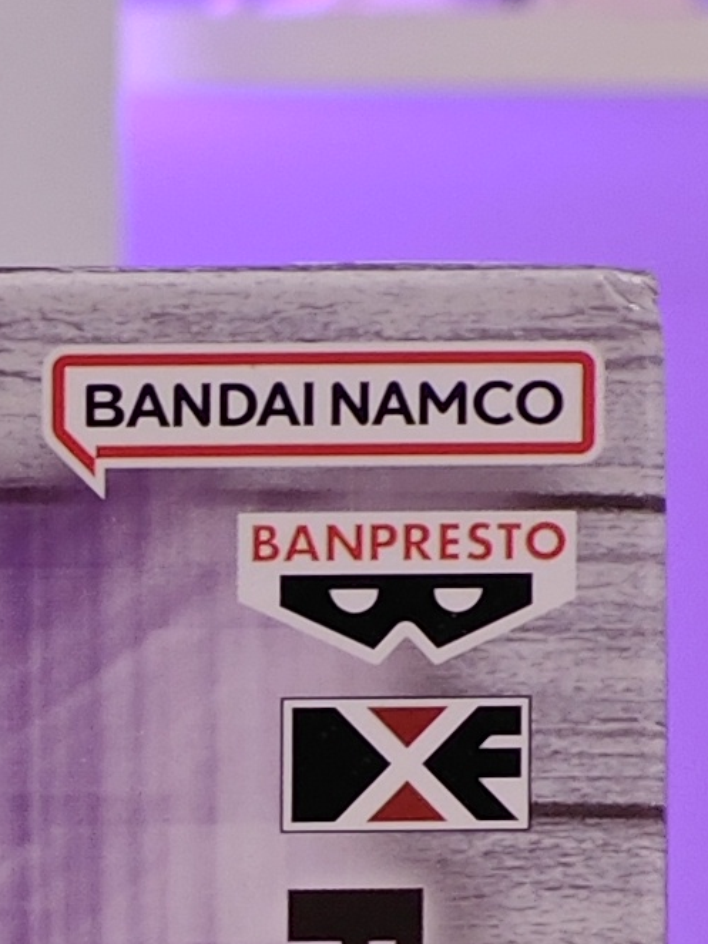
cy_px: 1860
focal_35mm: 394
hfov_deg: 3.8
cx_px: -412
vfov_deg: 4.9
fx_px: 10748
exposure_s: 1/17.3
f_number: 2.4
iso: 400
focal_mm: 7.48
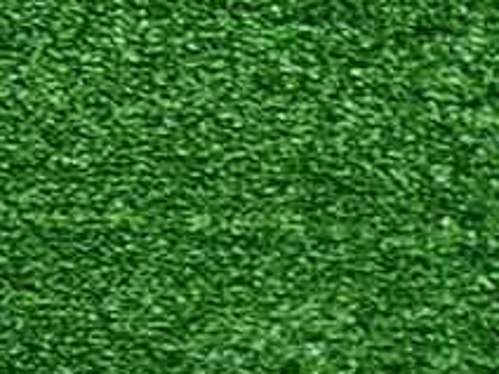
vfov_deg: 7.7
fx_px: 2552
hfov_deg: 9.5
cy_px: 960
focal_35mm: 177
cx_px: 1316
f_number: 1.8
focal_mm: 5.4
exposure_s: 1/50
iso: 72
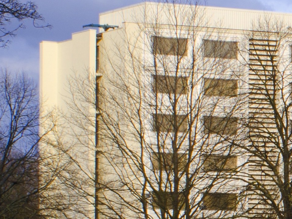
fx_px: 1763
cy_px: -15
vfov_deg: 7.1
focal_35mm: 209
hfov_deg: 9.0
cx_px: 570
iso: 100
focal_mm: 28
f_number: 2.8
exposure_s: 1/80
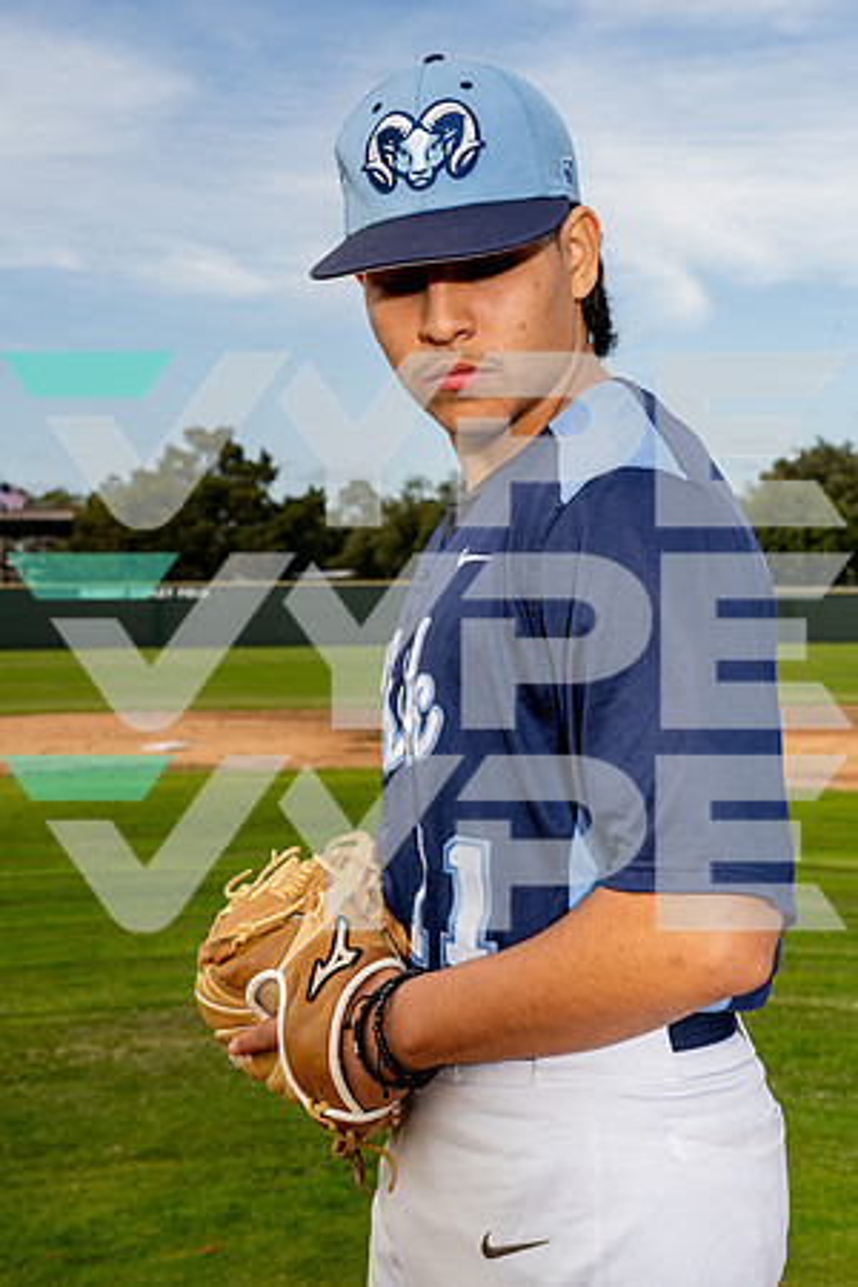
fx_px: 1930
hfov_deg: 25.1
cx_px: 429
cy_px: 644
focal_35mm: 54
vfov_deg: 36.9
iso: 160
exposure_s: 1/250
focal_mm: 54
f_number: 11
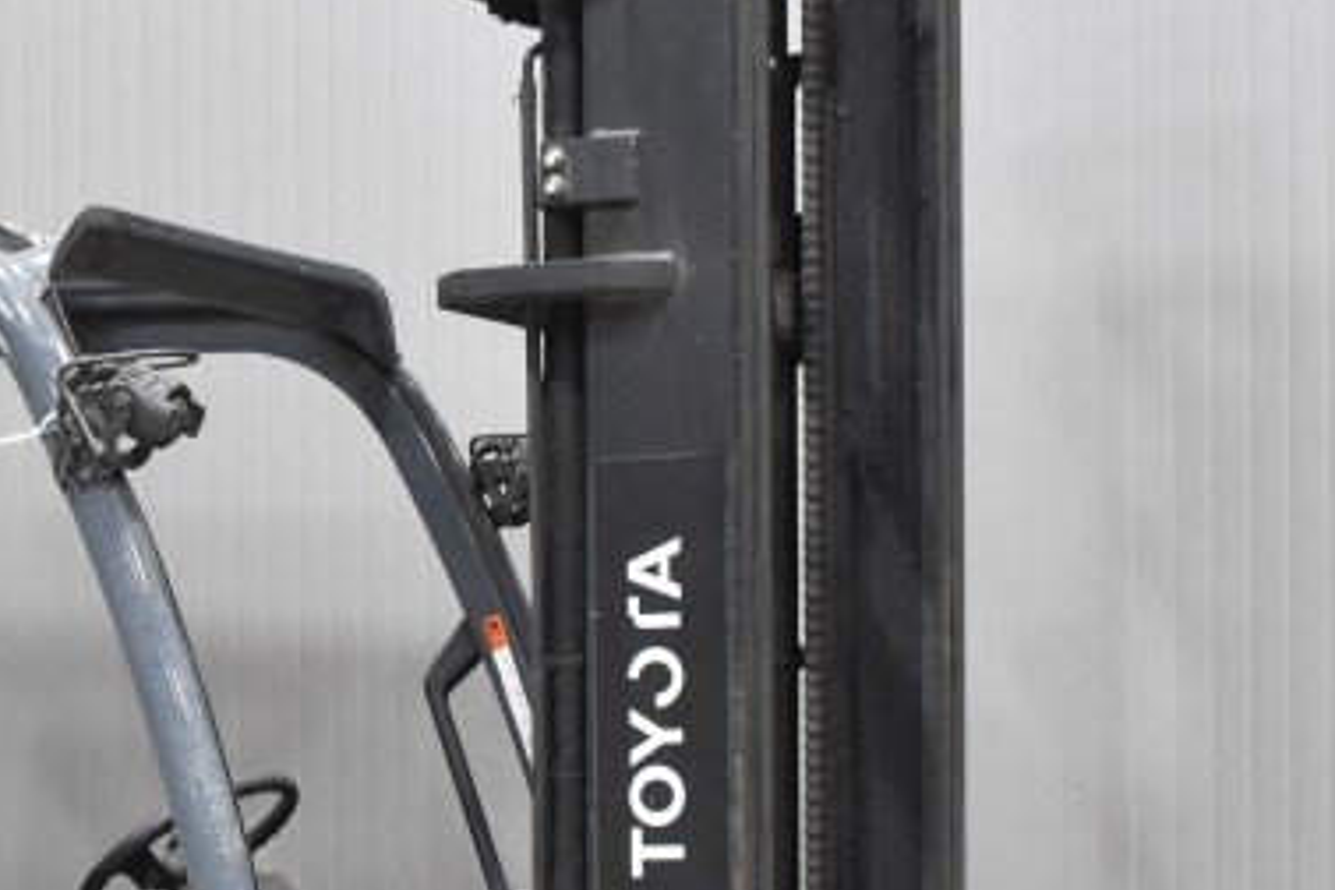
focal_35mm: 110
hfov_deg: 18.4
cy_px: 975
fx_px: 4064
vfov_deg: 12.3
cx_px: 215
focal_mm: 23
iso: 1600
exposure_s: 1/25
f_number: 5
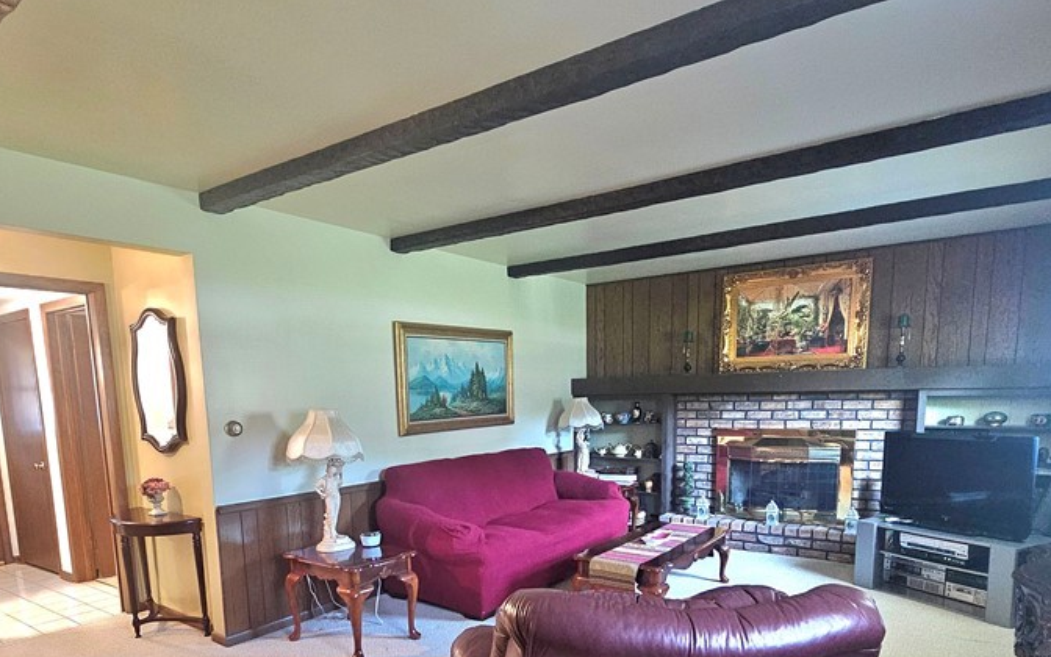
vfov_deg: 54.8
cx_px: 500
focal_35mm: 21
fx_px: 602
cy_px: 486
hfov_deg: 82.2
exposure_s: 1/30
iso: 640
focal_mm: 2.2
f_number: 2.2
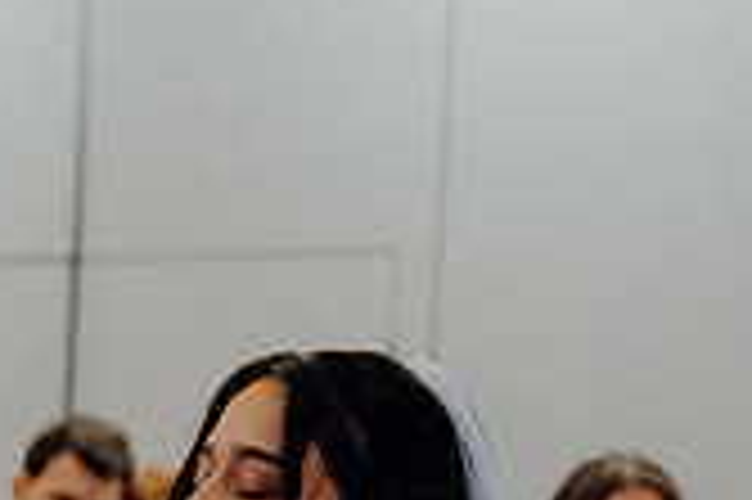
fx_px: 4361
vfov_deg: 6.5
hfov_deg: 9.7
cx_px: -194
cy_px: 809
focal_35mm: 209
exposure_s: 1/200
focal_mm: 60
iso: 5000
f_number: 3.5
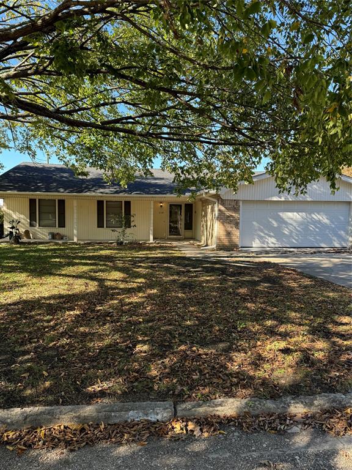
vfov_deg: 71.6
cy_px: 235
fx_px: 325
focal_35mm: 24
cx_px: 176
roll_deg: -0.2
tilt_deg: -3.5
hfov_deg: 56.8
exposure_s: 1/460
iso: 80
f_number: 1.78
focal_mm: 6.76
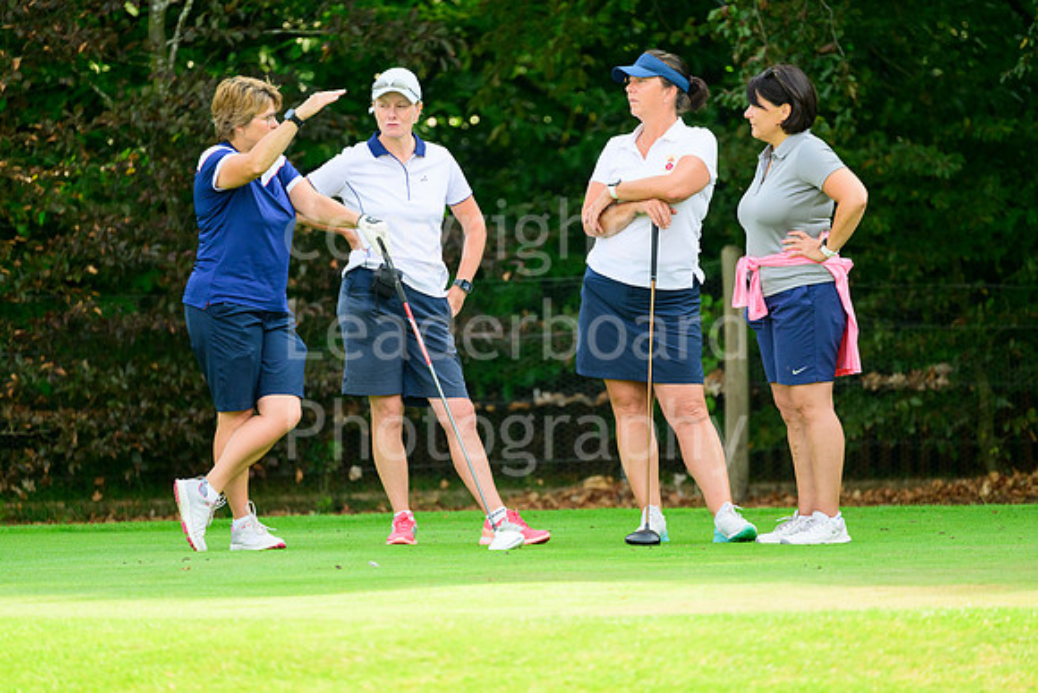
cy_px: 346
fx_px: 10094
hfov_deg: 5.9
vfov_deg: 3.9
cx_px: 519
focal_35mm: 350
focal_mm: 350
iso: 1000
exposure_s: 1/1000
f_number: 5.3
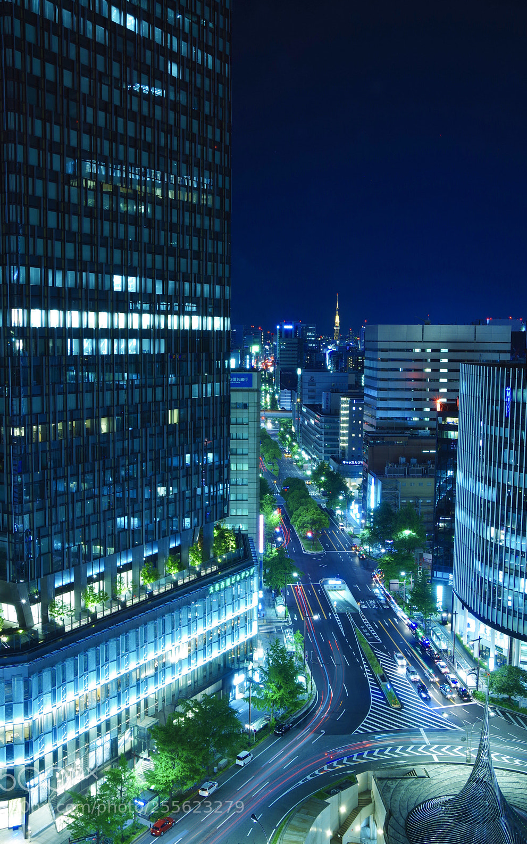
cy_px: 423
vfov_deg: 52.8
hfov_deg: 34.4
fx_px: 850
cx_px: 249
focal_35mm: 37
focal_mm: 24
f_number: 13
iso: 100
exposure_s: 20
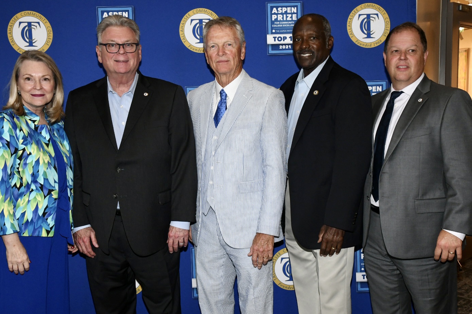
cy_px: 166
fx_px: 564
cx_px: 227
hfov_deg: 45.4
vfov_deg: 31.2
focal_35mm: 43
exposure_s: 1/60
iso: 1600
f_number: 9
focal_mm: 25
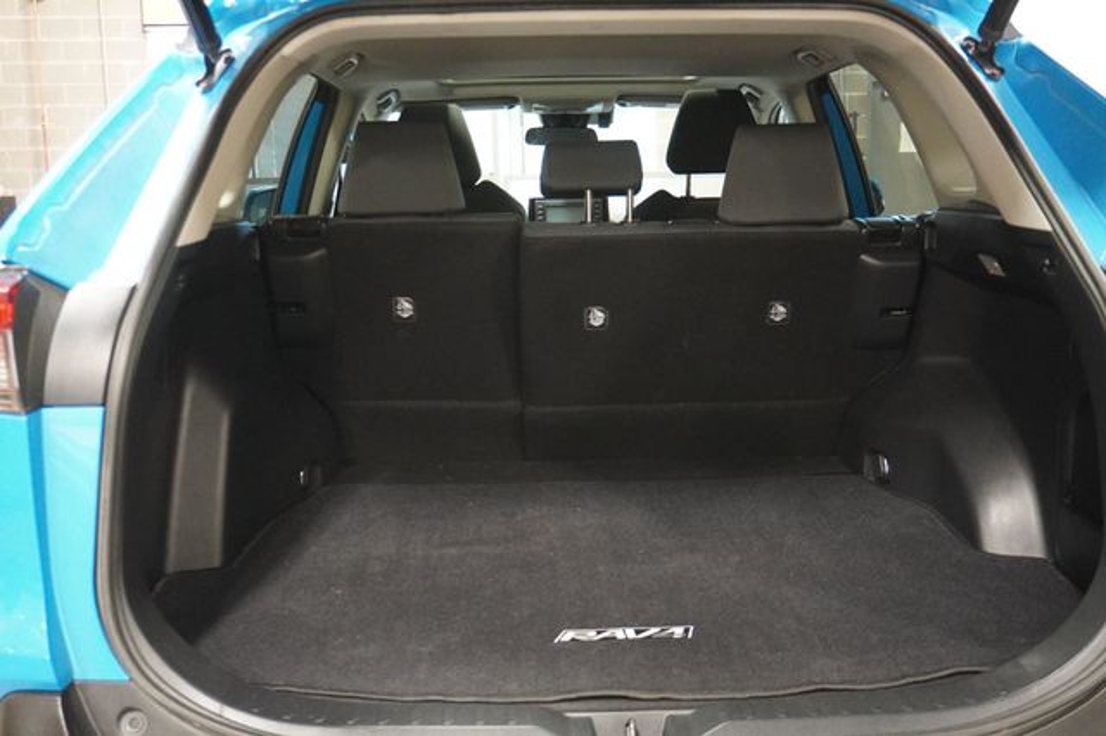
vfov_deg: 35.5
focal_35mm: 38
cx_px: 553
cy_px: 368
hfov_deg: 51.3
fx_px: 1151
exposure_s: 1/30
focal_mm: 25
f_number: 4.5
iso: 6400
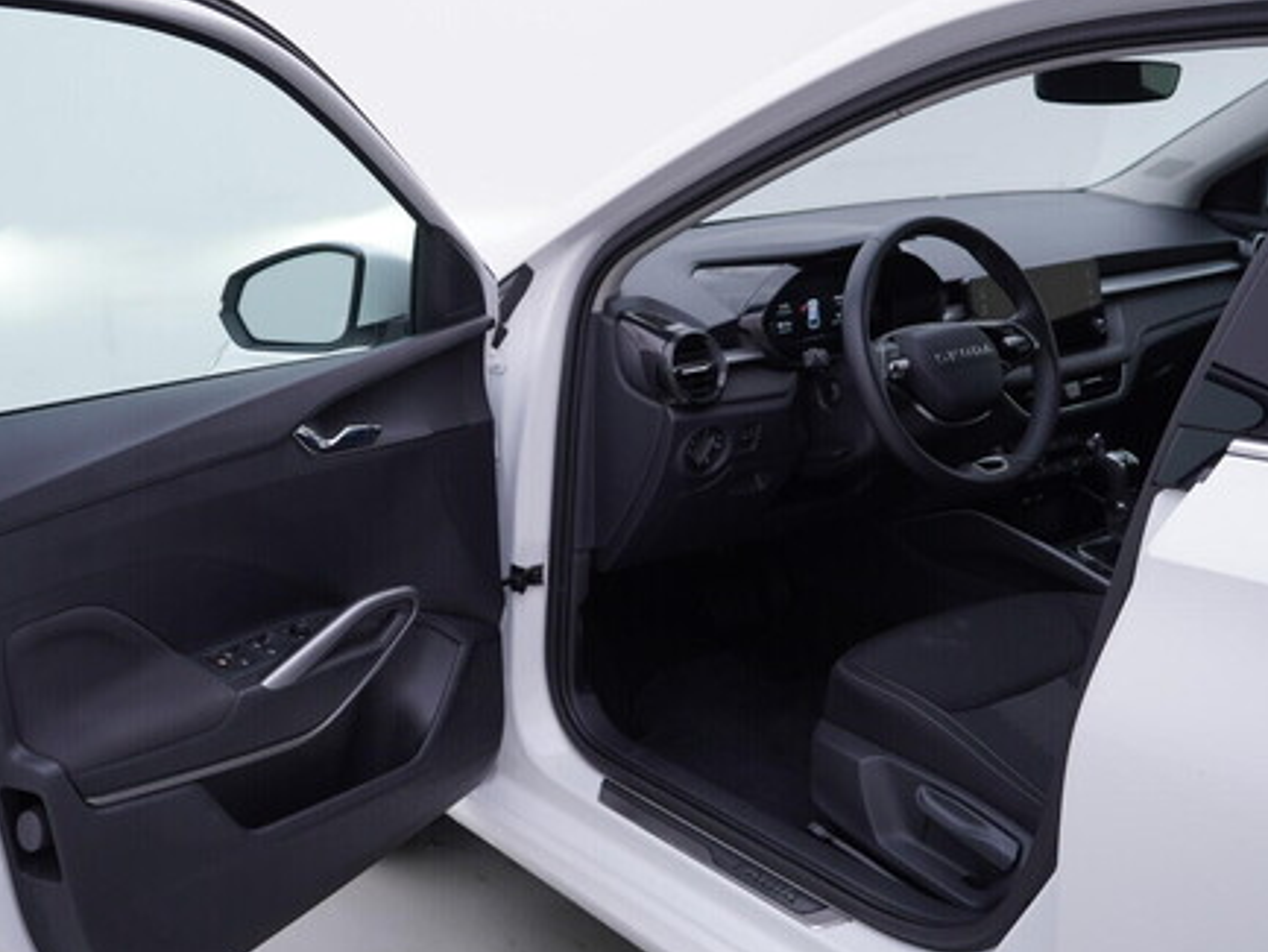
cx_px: 512
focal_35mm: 44
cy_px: 473
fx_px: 1612
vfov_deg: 32.9
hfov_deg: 42.7
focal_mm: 24
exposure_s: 1/60
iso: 125
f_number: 4
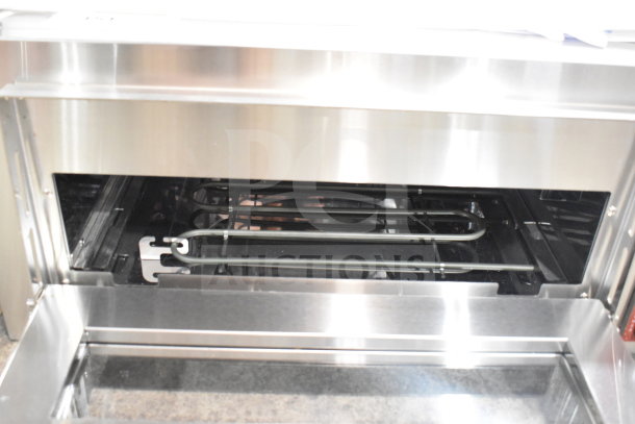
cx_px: 318
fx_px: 635
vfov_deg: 36.9
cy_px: 212
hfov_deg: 53.1
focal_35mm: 36
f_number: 5
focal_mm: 24
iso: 6400
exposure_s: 1/100
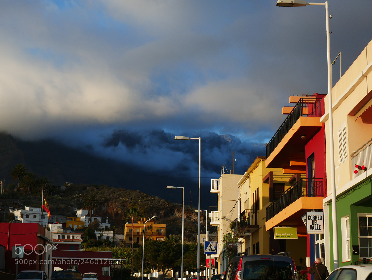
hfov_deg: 25.0
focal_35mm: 78
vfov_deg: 18.9
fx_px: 839
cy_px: 140
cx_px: 186
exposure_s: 1/250
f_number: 6.3
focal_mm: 39
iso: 200
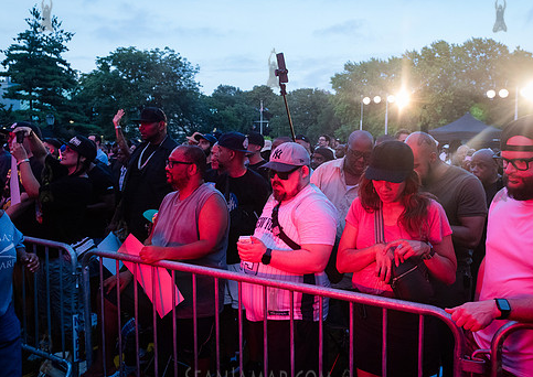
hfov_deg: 60.8
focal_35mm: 30
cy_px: 181
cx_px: 292
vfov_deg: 45.2
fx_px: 453
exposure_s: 1/500
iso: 4000
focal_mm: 24
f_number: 4.5
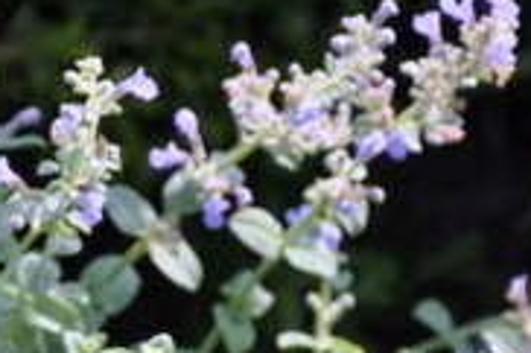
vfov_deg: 3.0
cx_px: 102
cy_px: 513
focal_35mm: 461
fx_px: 6793
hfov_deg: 4.5
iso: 200
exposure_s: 1/200
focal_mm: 70
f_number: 7.1
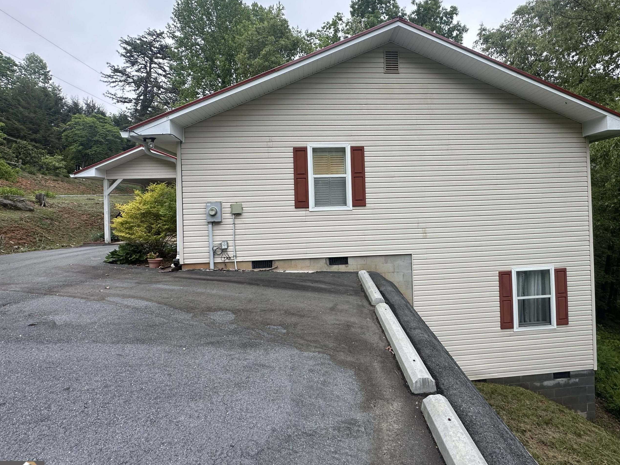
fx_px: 304
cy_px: 207
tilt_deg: +0.5
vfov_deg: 74.5
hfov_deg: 90.8
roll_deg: +1.2
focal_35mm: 17
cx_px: 336
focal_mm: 2.22
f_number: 2.2
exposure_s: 1/711
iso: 40
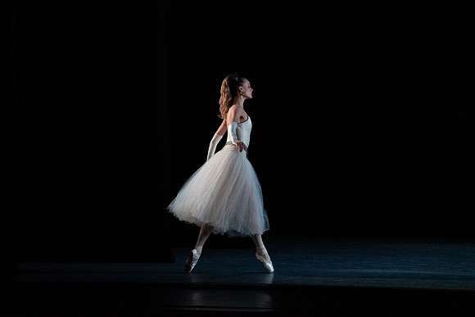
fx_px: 2639
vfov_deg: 6.9
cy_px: 158
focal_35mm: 200
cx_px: 238
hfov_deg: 10.3
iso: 16000
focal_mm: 200
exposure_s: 1/400
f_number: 5.6
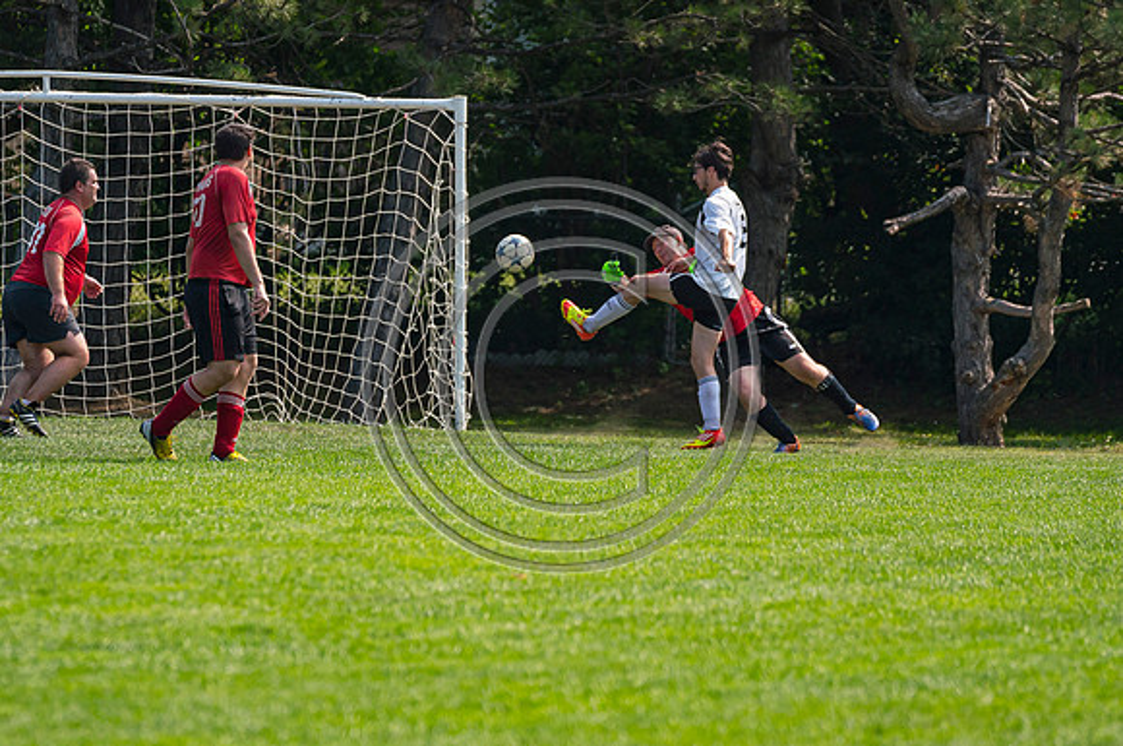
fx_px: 12945
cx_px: 554
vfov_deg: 3.3
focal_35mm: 416
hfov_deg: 5.0
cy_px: 351
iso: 400
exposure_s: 1/5000
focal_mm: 200
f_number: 2.8
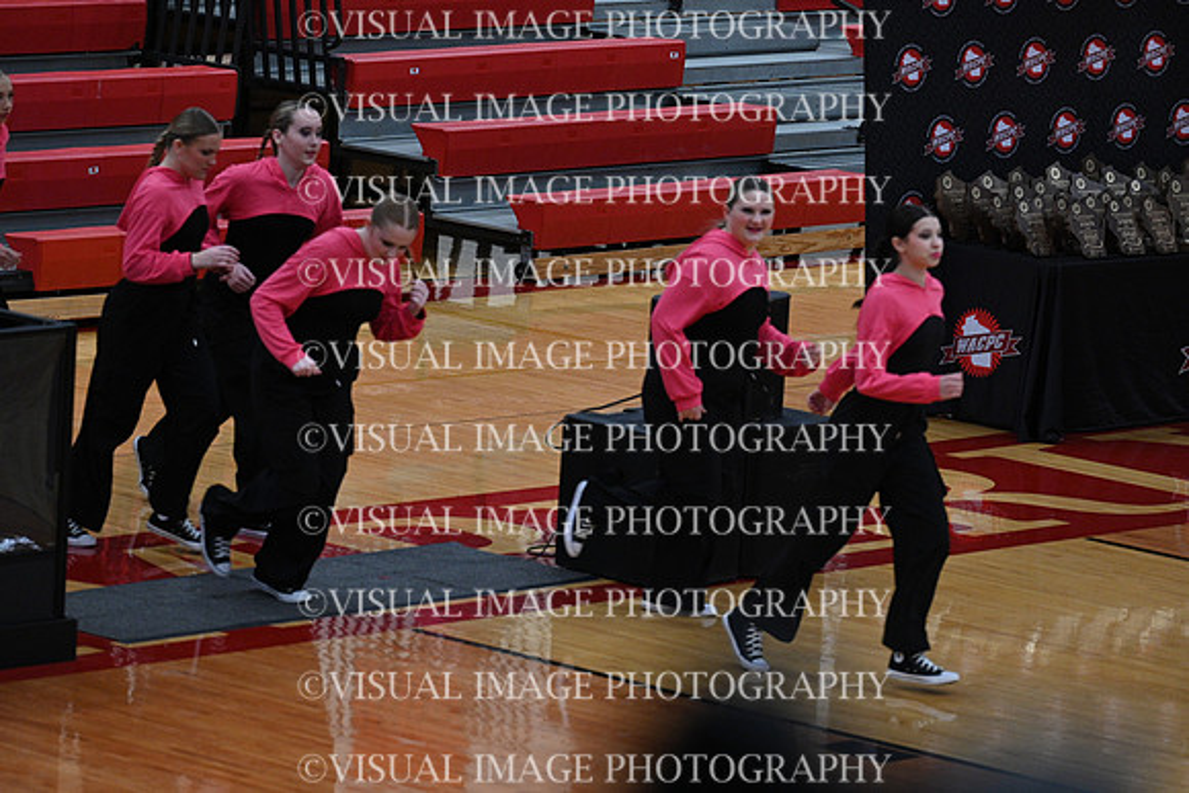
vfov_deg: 6.9
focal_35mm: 200
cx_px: 594
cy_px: 396
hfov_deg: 10.3
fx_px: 6607
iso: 4000
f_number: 4
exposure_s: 1/400
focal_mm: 200
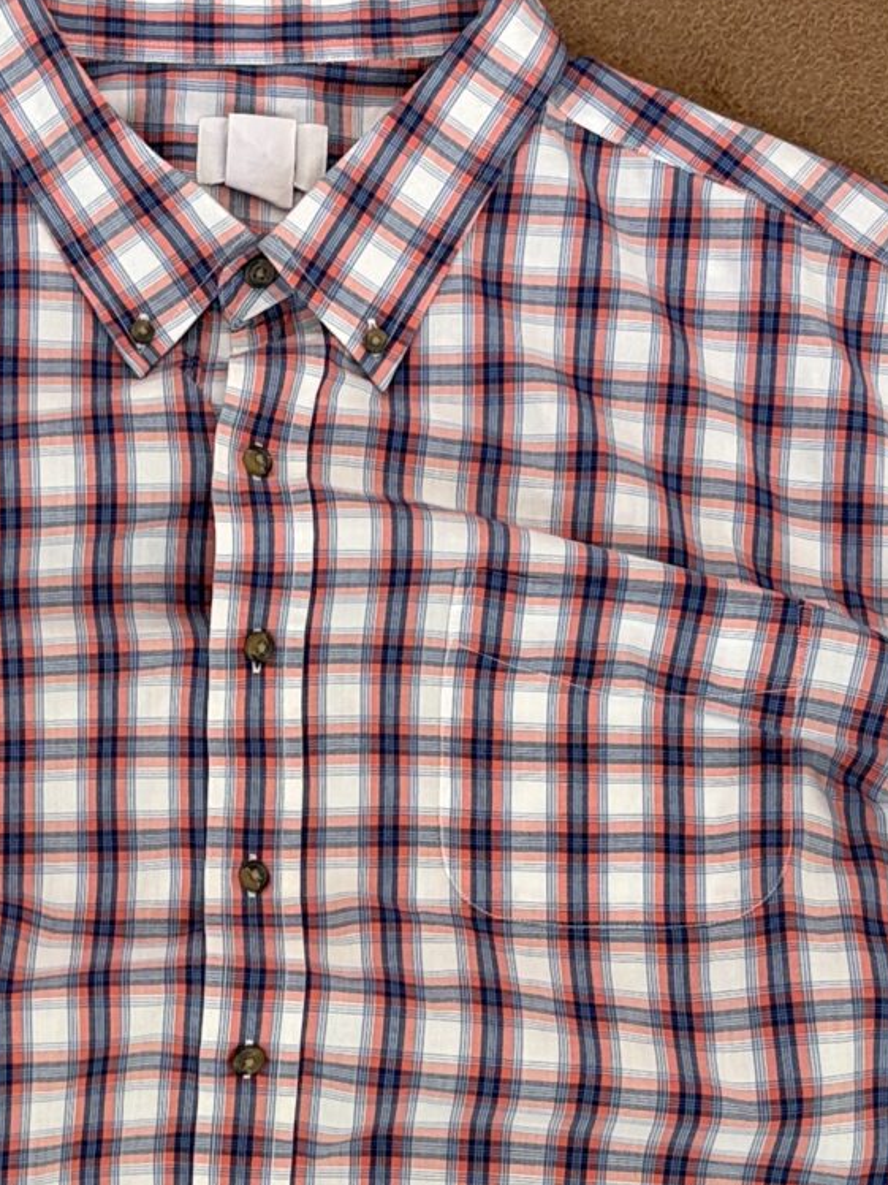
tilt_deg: -79.8
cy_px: 816
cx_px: 225
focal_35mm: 89
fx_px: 3044
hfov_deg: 16.5
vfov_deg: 21.9
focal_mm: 5.96
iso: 50
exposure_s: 1/122
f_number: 1.6
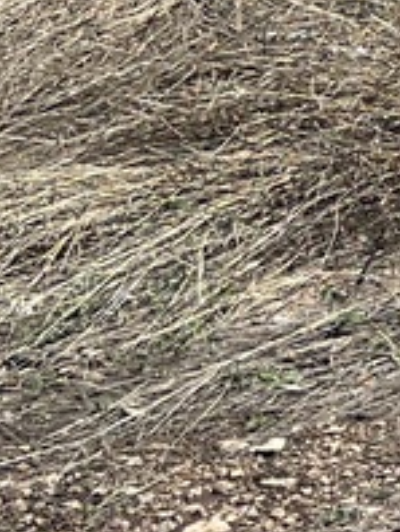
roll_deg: +3.1
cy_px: -422
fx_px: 2906
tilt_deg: -4.5
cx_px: 1179
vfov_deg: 9.9
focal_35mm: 189
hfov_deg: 7.1
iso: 50
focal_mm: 5.7
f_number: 1.5
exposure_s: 1/4444
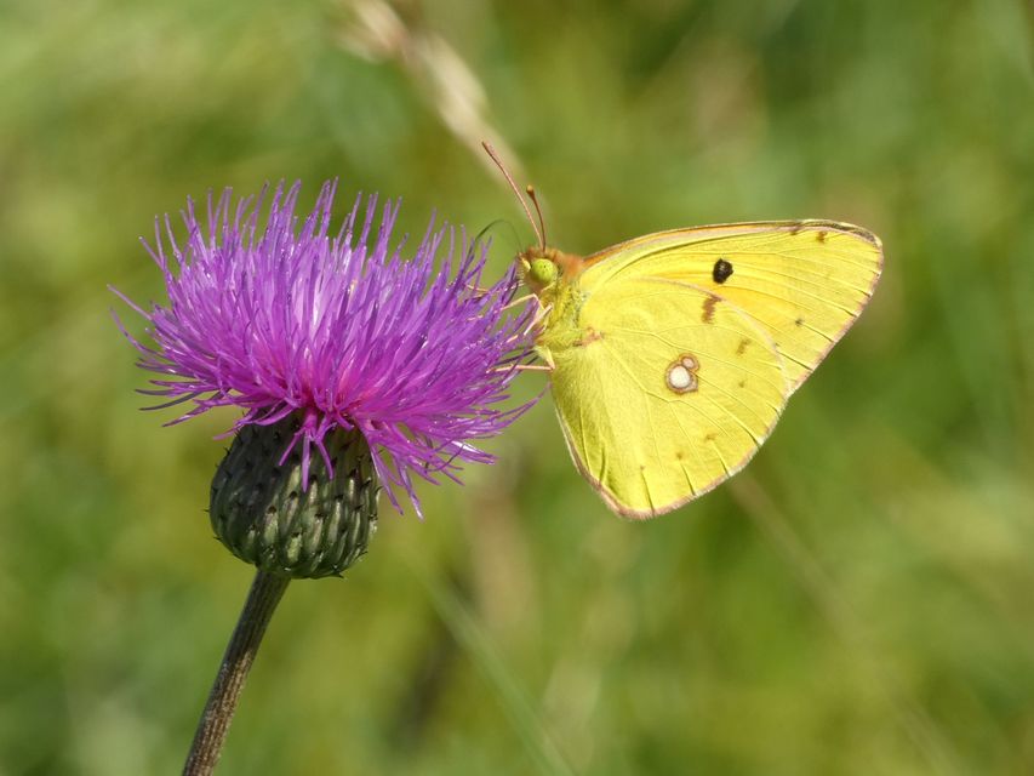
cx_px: 517
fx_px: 11113
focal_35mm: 372
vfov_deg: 4.0
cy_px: 388
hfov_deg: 5.3
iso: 80
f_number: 5.6
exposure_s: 1/125
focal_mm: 66.7
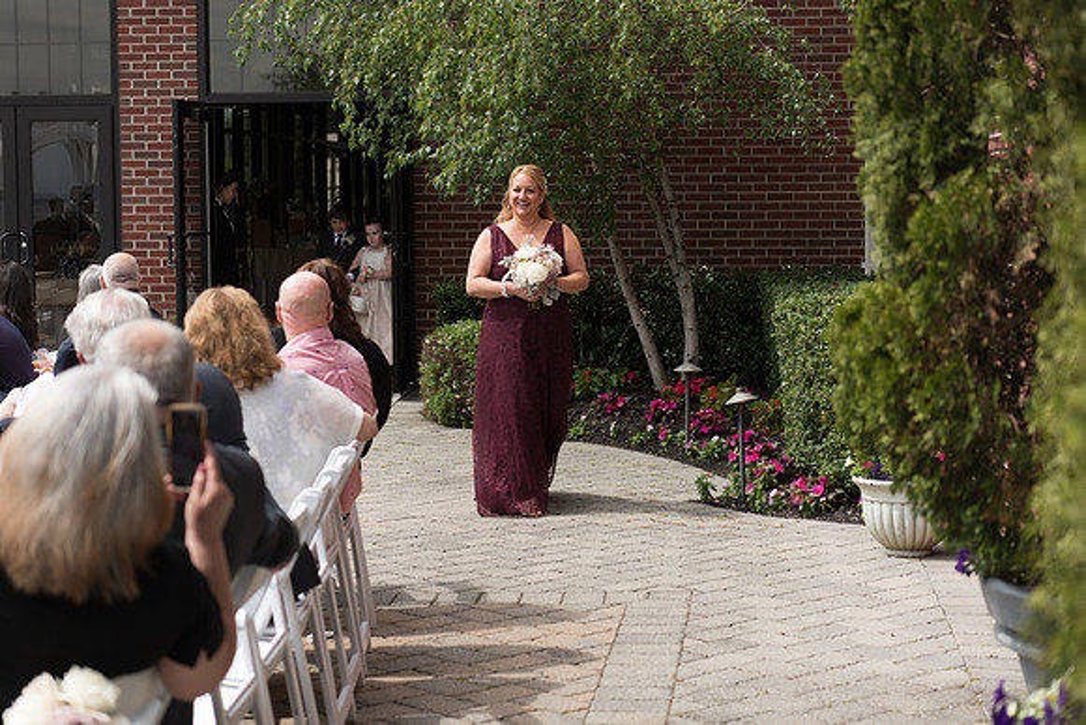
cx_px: 543
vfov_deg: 19.5
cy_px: 362
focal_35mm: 70
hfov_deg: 28.8
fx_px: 2112
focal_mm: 70
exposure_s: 1/800
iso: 64
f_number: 2.8
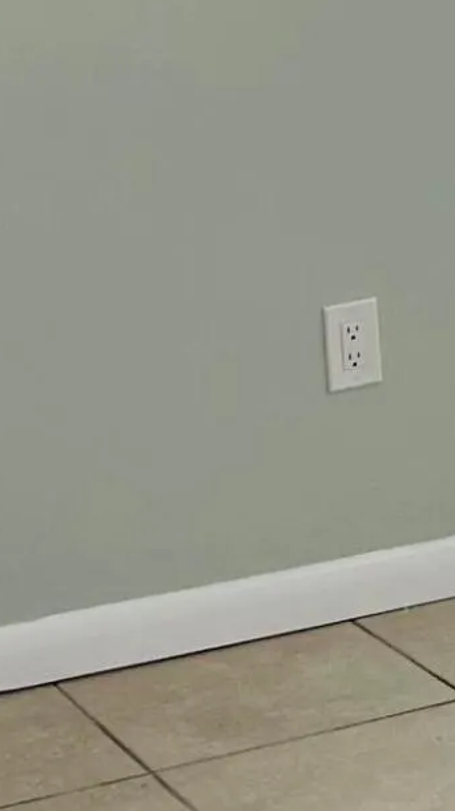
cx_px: 1088
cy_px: -181
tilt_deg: -1.6
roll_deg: +1.5
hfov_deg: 8.3
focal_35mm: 134
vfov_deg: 15.4
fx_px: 2878
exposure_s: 1/154
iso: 50
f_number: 1.5
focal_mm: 5.7
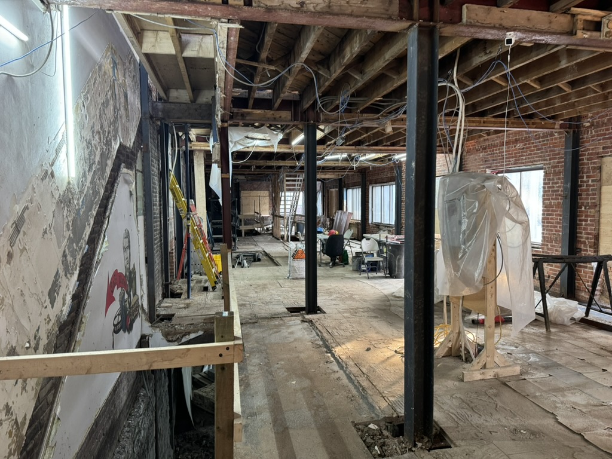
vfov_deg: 56.8
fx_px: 424
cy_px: 230
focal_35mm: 24
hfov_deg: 71.6
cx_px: 306
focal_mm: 6.76
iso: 320
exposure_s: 1/60
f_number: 1.78
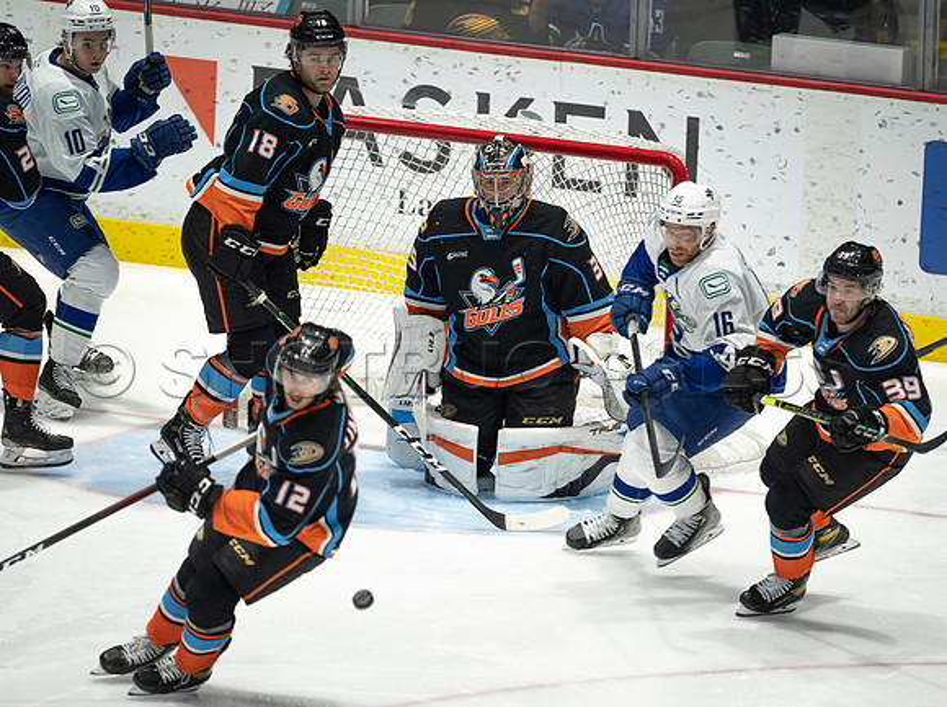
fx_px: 17927
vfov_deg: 2.3
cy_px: 359
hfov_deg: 3.0
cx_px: 538
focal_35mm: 656
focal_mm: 600
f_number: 4
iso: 1600
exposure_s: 1/640
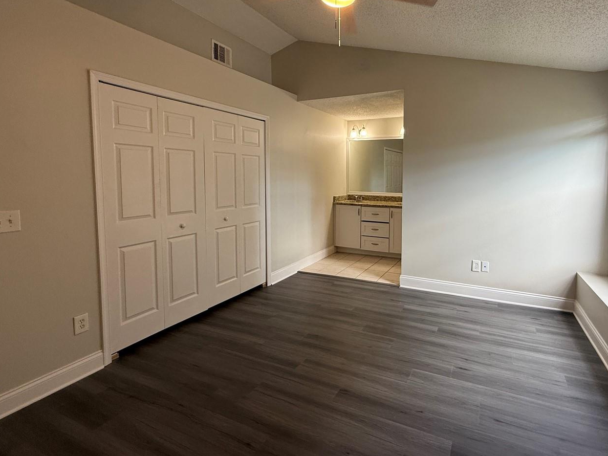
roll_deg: -0.3
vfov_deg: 71.2
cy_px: 196
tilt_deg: -3.2
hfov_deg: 86.7
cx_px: 362
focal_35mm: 18
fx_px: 316
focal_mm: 2.22
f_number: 2.2
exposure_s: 1/120
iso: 160
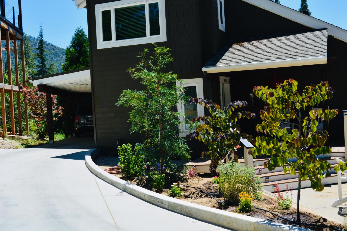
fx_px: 434
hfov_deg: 43.6
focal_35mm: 45
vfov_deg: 29.9
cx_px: 174
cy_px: 116
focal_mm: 30
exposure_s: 1/320
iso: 200
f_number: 10
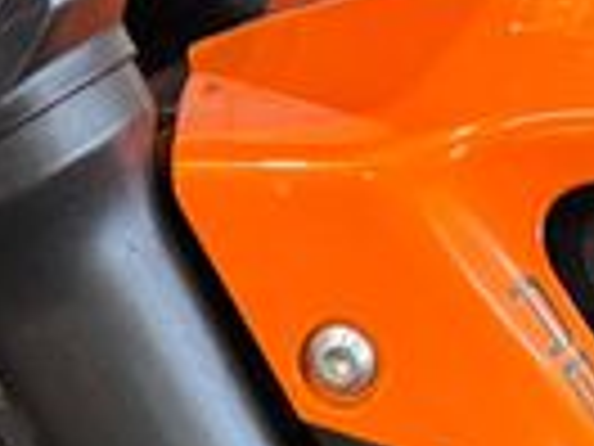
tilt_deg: -44.5
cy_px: 973
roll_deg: +5.3
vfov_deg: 11.2
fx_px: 1991
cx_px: 522
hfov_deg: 16.8
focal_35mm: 116
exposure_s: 1/33
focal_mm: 6.76
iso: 800
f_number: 1.78
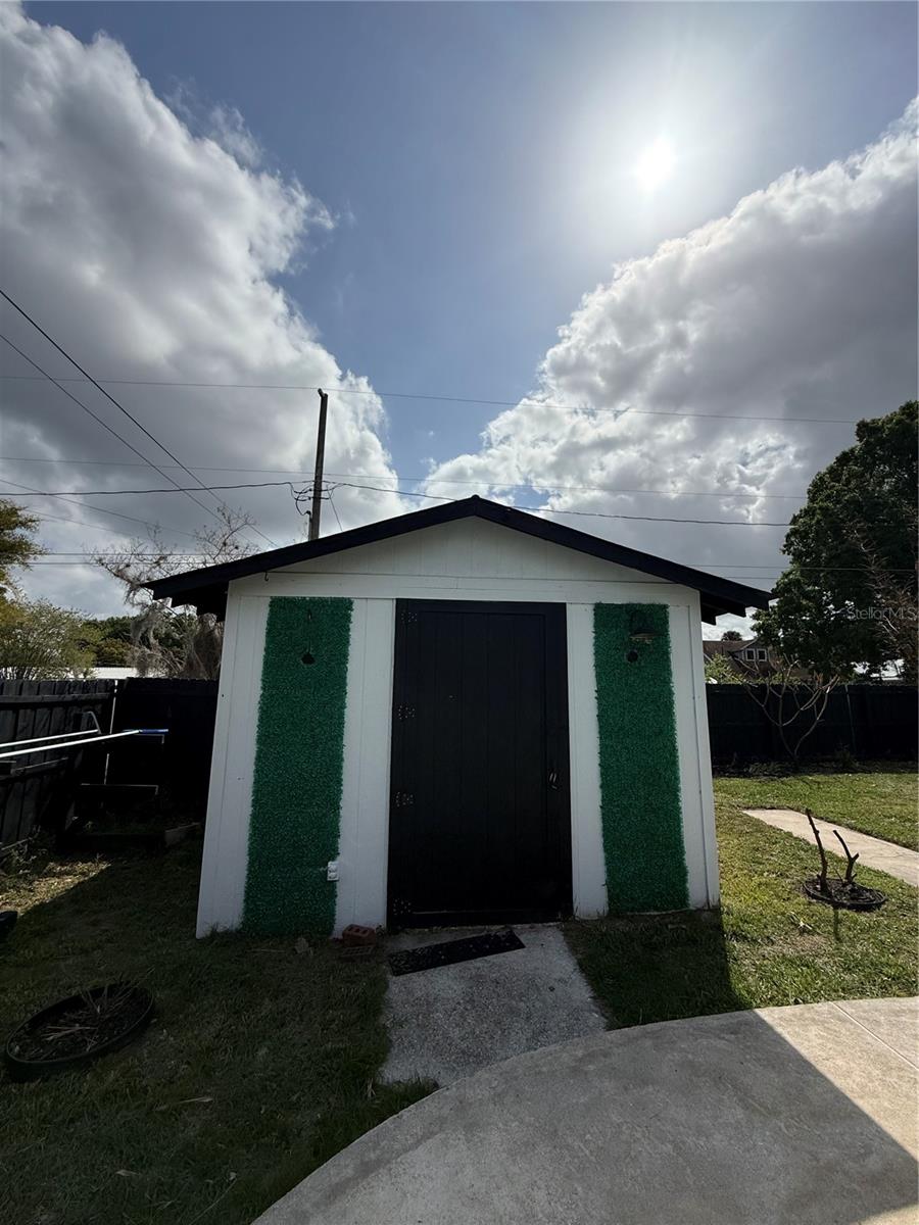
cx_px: 460
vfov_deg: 102.1
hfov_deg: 85.7
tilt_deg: +9.0
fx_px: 496
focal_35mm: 14
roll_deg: -1.1
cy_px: 612
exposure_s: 1/6173
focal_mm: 2.22
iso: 40
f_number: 2.2
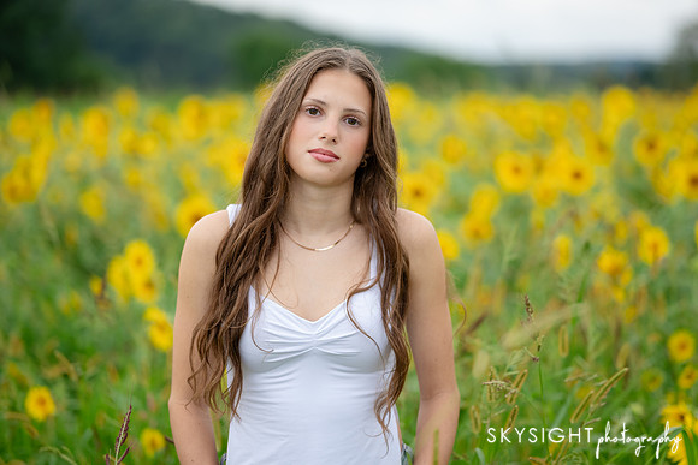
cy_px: 232
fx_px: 1668
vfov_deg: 15.9
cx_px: 349
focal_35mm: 86
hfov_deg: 23.6
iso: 320
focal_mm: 85
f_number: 1.8
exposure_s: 1/320
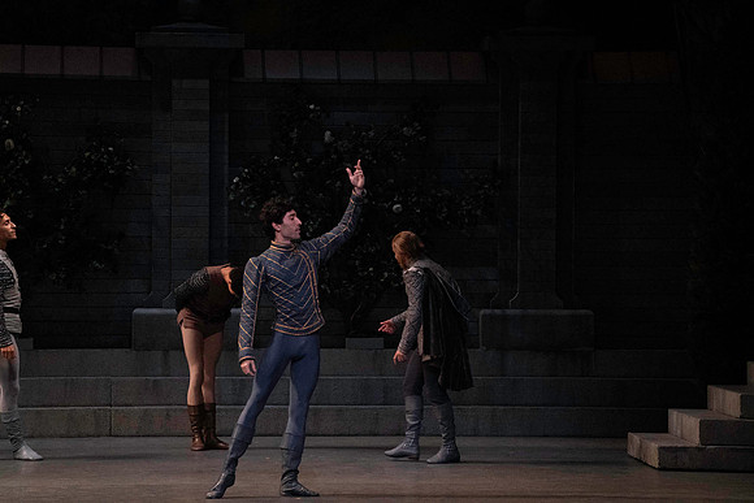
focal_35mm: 184
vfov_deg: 7.5
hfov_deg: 11.2
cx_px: 377
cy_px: 252
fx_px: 3854
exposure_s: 1/400
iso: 16000
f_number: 11
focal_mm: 184
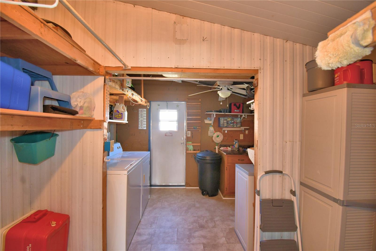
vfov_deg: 77.3
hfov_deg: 100.4
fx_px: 157
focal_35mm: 15
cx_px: 188
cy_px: 126
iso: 360
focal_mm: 10
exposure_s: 1/30
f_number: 4.5
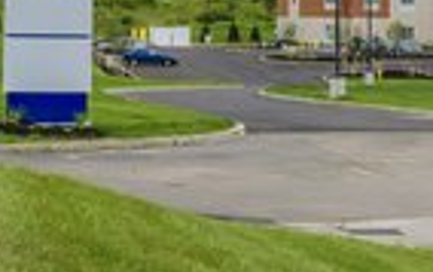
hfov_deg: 15.6
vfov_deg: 9.9
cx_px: 390
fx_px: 1559
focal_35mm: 132
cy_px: 3
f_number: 9
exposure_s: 1/250
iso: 200
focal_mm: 48
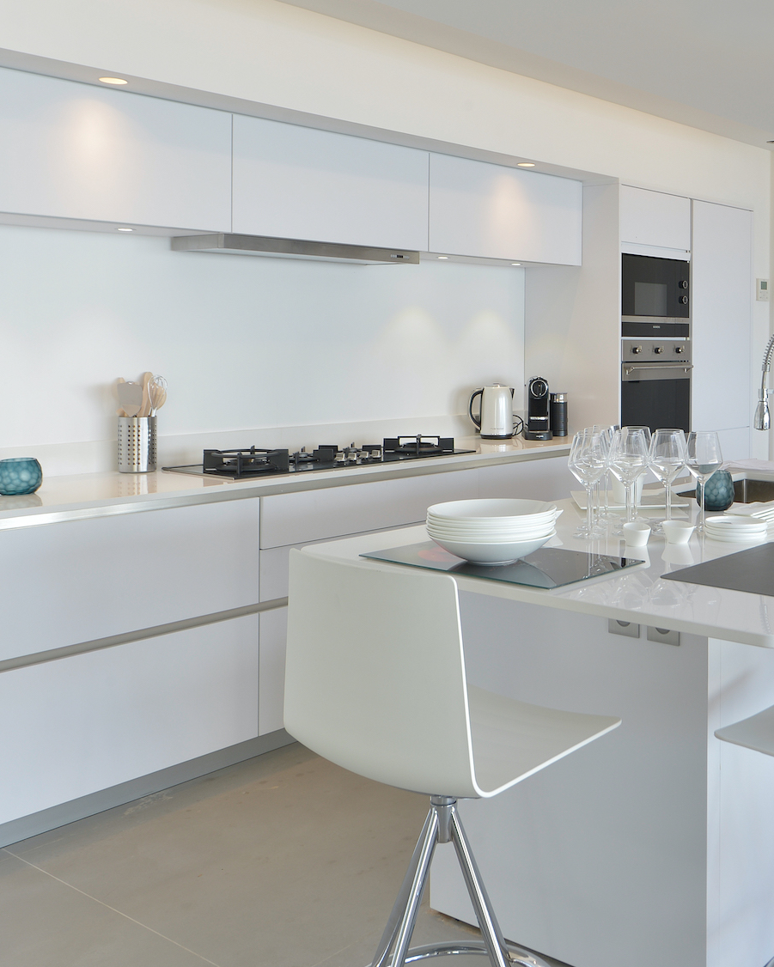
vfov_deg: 47.8
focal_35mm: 38
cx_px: 711
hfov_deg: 36.5
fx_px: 1088
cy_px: 430
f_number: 7.1
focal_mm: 24
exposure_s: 1/8
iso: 100
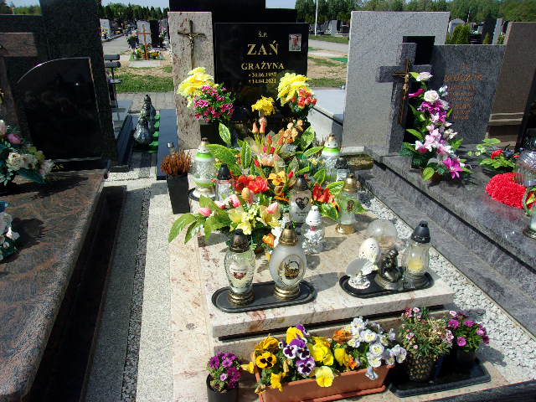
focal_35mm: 27
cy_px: 201
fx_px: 418
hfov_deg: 65.3
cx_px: 268
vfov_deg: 51.4
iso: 80
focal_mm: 4.9
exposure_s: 1/120
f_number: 10.4
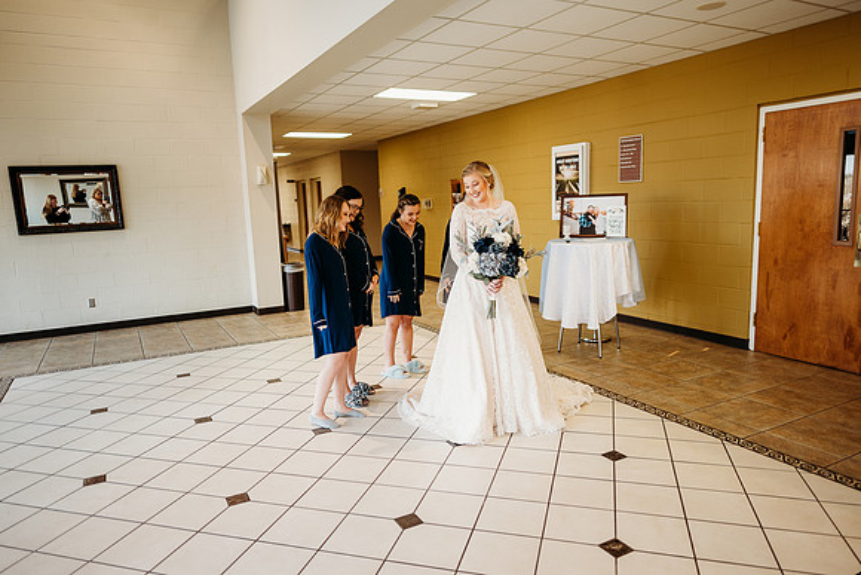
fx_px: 574
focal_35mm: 24
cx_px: 430
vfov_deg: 53.2
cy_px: 288
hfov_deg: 73.7
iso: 400
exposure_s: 1/160
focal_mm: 24
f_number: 1.8
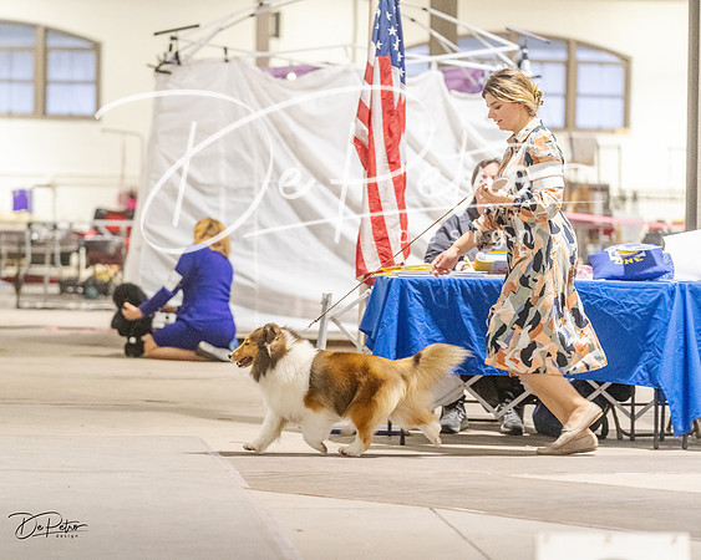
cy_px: 280
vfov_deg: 10.3
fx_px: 3106
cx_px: 304
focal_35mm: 150
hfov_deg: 12.9
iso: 6400
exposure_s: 1/400
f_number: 3.2
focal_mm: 133
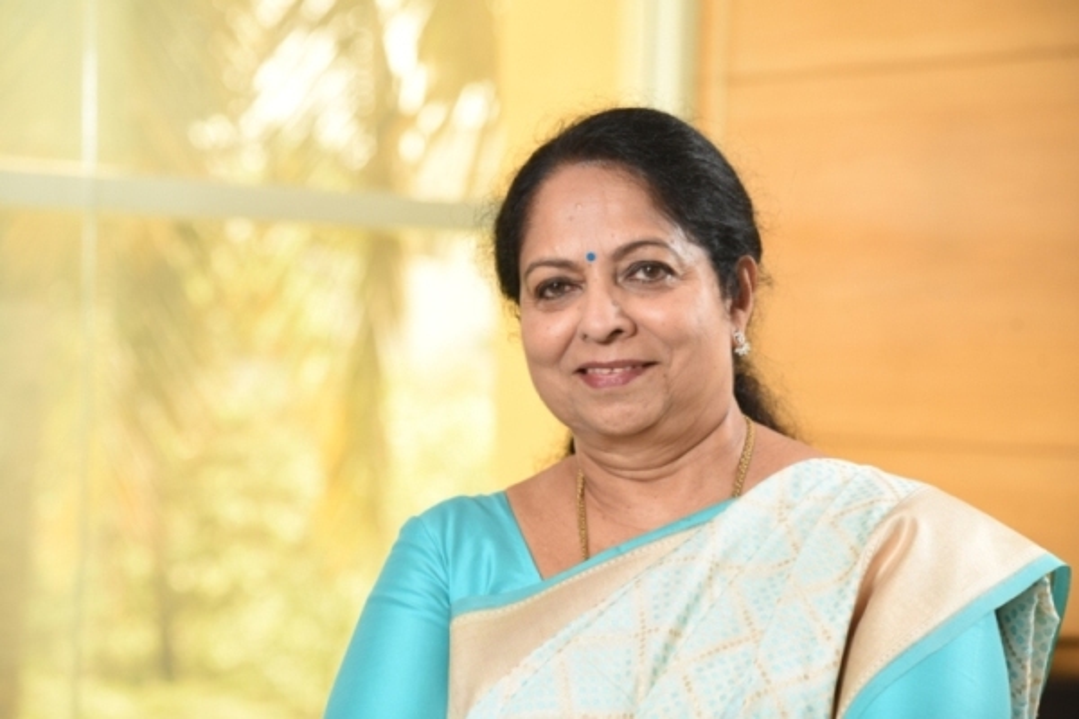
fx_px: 3596
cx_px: 540
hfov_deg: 17.1
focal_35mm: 120
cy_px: 360
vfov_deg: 11.4
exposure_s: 1/25
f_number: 5
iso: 200
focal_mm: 120
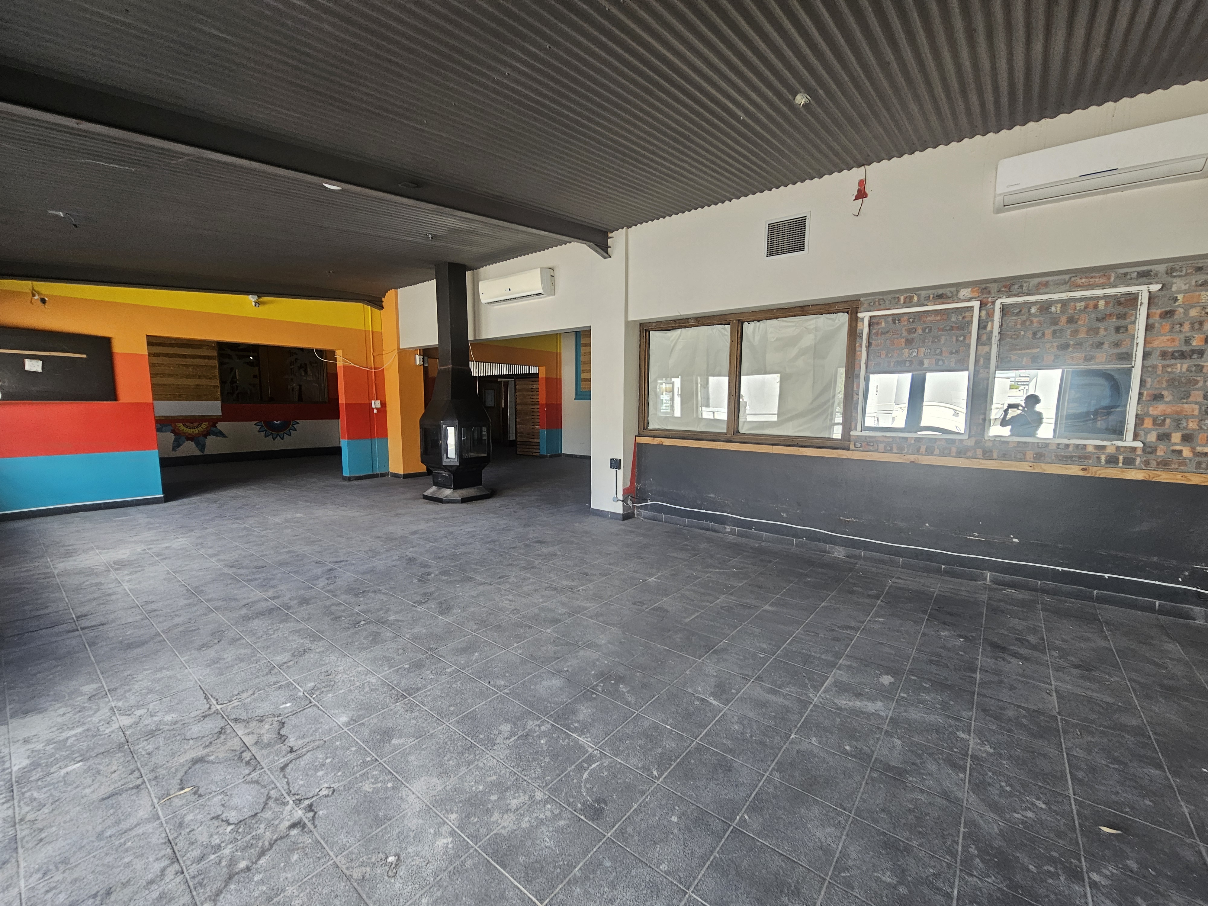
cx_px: 604
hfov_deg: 106.2
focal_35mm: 13
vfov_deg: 89.9
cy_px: 453
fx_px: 454
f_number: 2.2
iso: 80
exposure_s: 1/70.8
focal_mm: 2.2
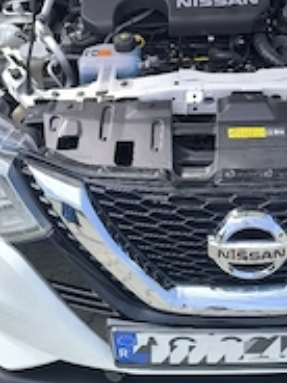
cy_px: 15
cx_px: 206
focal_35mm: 50
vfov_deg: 35.2
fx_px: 553
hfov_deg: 28.8
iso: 50
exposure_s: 1/769
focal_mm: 6.14
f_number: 1.65
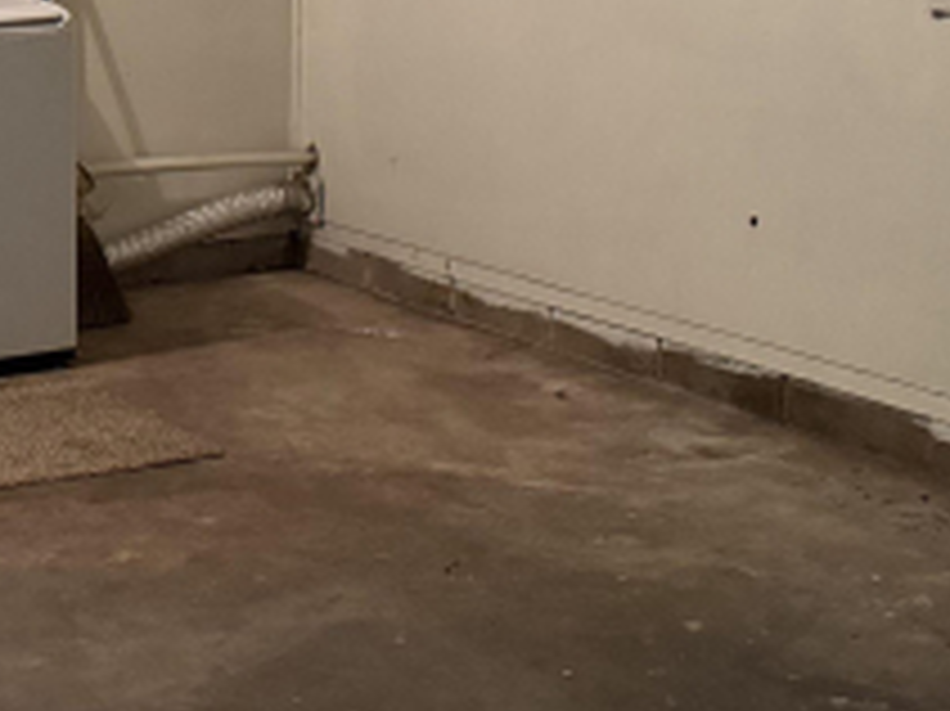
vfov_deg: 19.3
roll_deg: +1.3
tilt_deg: -10.3
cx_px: -47
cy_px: 198
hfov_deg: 24.3
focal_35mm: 76
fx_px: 2085
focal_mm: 6.76
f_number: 1.78
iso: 800
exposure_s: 1/60
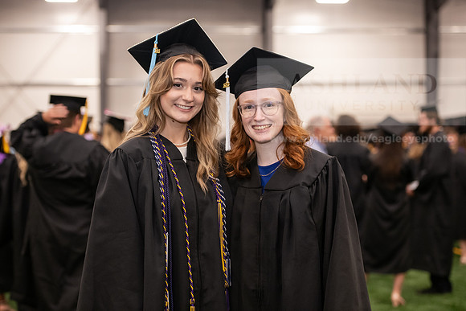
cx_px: 233
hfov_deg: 24.8
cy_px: 156
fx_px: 1062
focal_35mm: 82
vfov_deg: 16.7
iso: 2000
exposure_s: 1/160
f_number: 3.2
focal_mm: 82
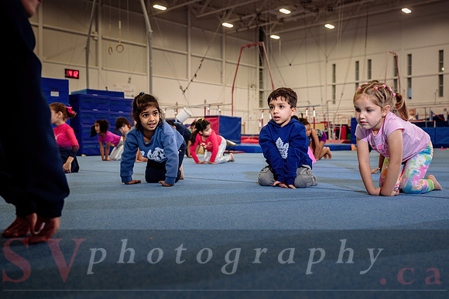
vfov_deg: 36.1
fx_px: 460
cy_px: 152
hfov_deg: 52.0
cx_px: 233
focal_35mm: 37
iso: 800
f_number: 3.5
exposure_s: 1/160
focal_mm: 35
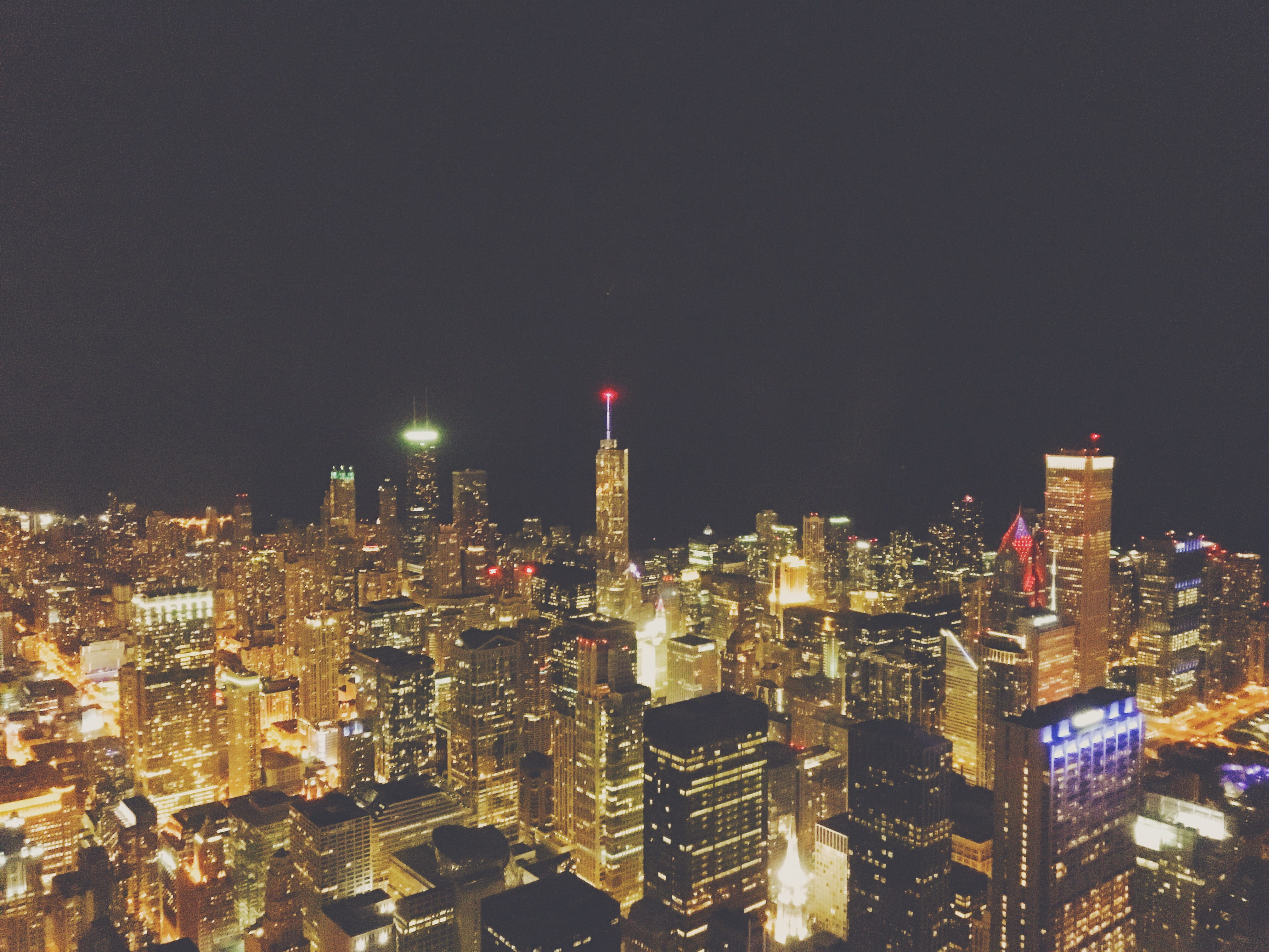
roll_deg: +0.3
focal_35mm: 29
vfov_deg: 48.2
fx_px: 1063
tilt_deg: -4.2
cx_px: 634
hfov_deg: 61.7
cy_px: 476
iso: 2000
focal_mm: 4.15
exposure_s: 1/15
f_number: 2.2
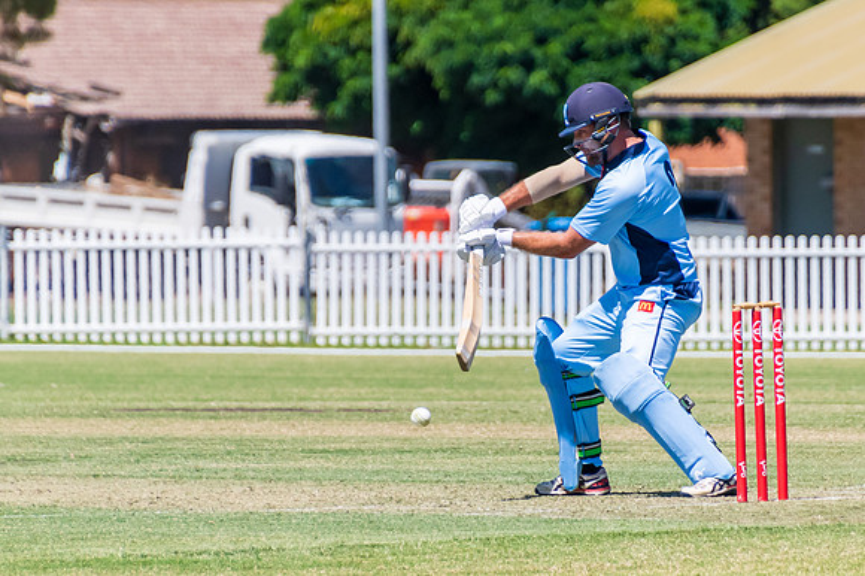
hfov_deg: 2.3
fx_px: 21752
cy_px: 273
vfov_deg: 1.5
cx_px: 501
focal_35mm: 906
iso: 400
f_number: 6.3
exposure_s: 1/2500
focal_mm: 400
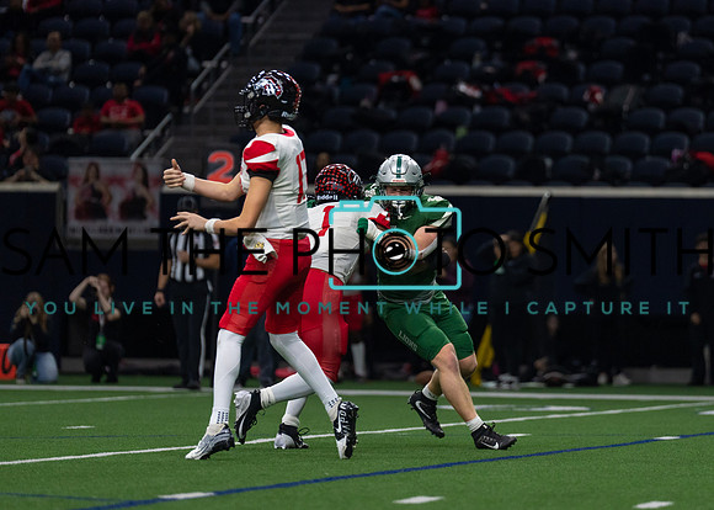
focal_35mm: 279
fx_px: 5661
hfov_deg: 7.2
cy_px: 173
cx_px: 447
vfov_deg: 5.2
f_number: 2.8
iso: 1600
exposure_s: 1/1250
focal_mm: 200
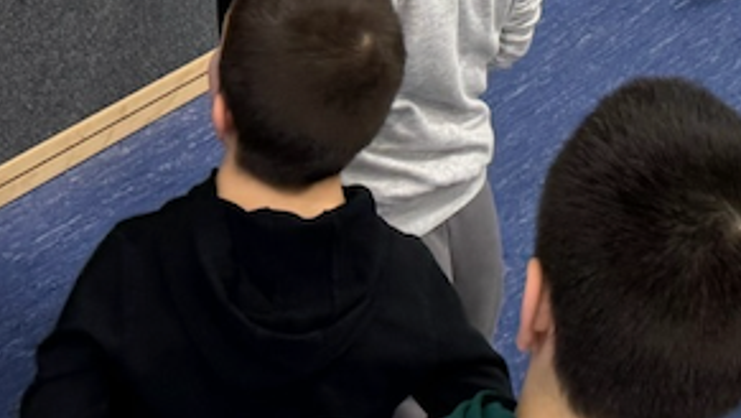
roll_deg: -1.0
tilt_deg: -13.0
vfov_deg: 9.4
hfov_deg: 18.6
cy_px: -573
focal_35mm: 115
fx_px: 2261
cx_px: 491
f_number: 1.78
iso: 160
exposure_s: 1/100
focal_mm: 6.76
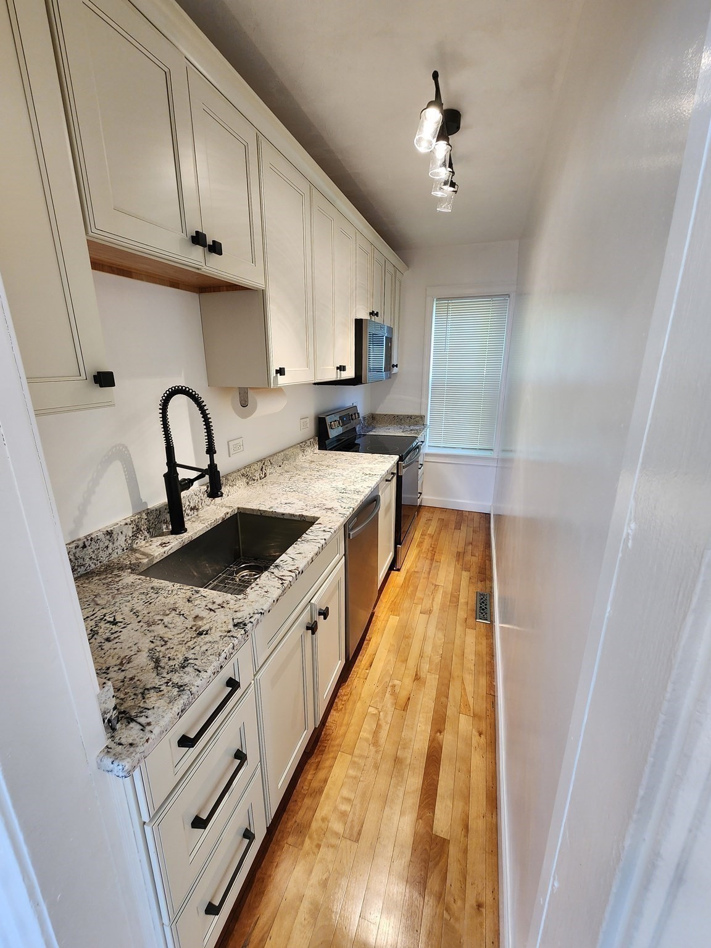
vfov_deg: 106.2
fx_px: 356
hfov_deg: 89.9
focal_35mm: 13
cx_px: 356
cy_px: 474
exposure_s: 1/60
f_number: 2.2
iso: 200
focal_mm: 2.2
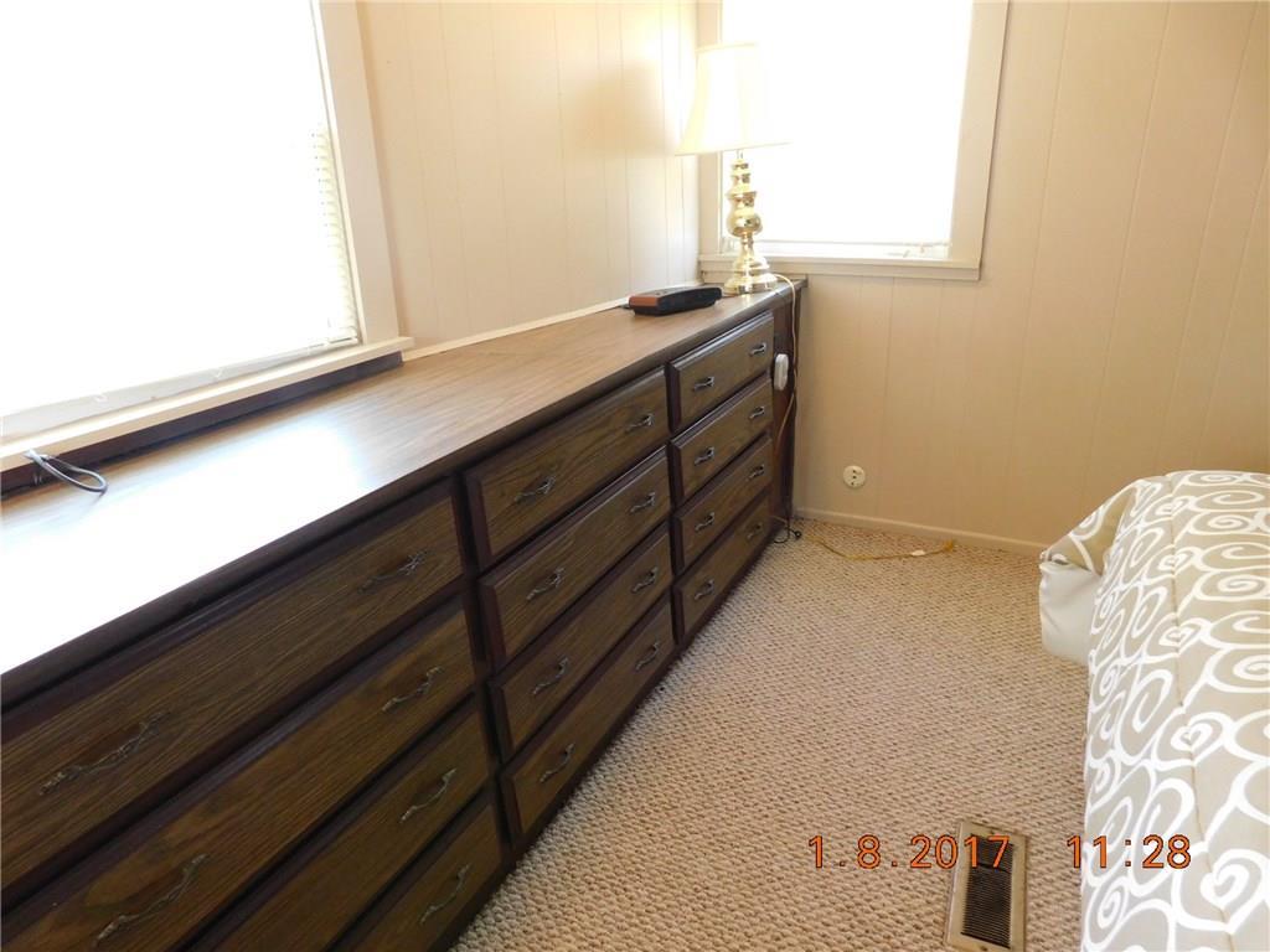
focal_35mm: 23
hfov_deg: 73.9
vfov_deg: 58.9
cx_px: 635
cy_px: 476
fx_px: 844
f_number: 3
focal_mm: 4
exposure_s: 1/30
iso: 400
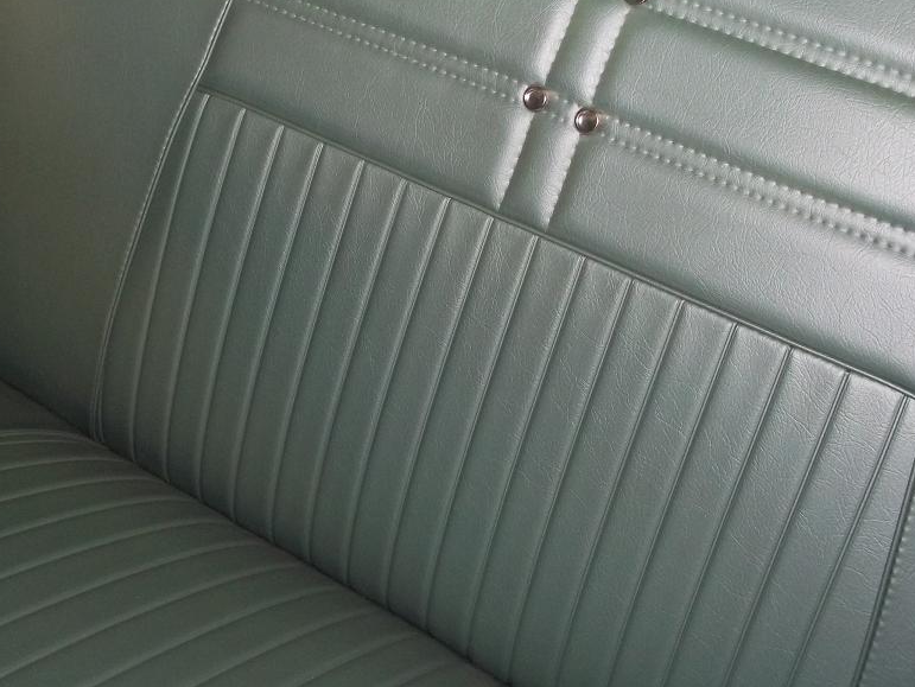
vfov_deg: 26.1
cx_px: 332
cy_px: 292
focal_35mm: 56
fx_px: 1481
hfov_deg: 34.1
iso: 160
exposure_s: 1/30
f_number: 3.1
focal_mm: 6.5
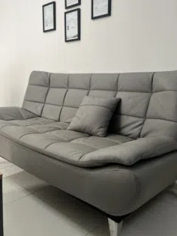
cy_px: 100
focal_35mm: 33
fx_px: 225
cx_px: 95
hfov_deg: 42.9
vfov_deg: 55.1
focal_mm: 5.7
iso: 80
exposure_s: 1/100
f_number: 1.5
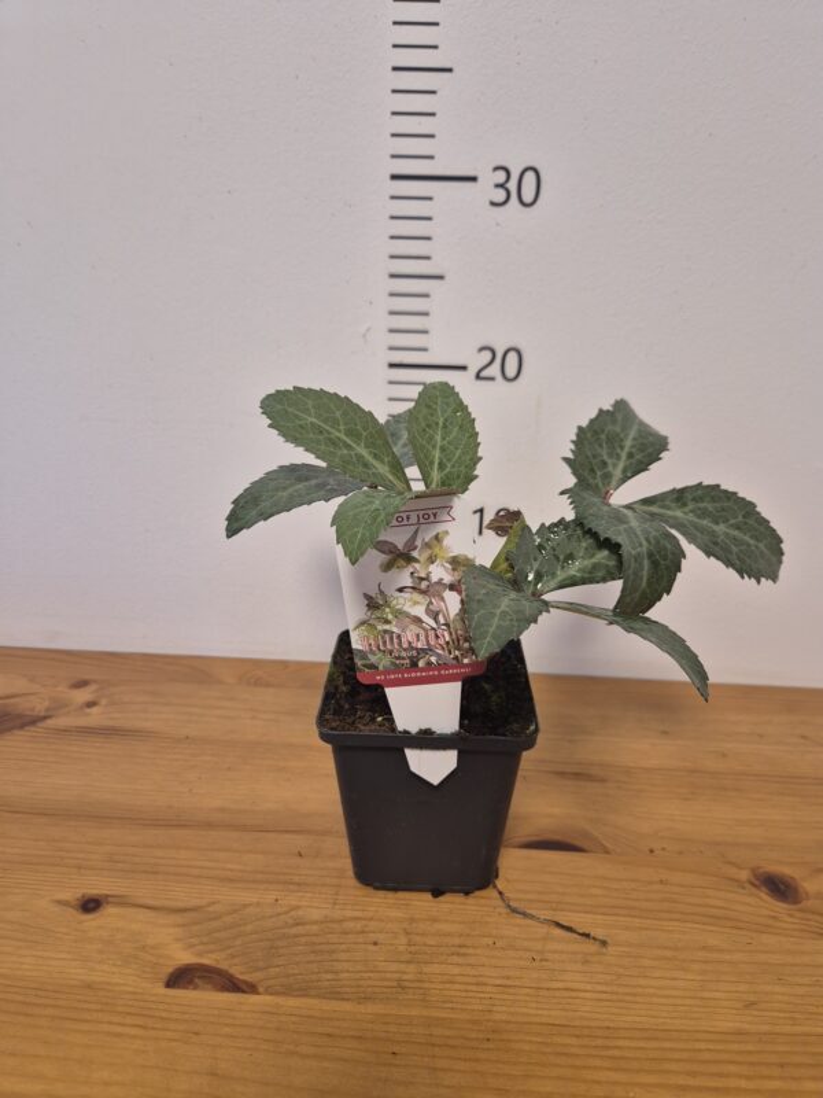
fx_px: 729
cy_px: 549
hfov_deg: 58.9
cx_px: 412
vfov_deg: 73.9
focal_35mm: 23
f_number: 1.8
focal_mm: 5.4
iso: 200
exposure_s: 1/100
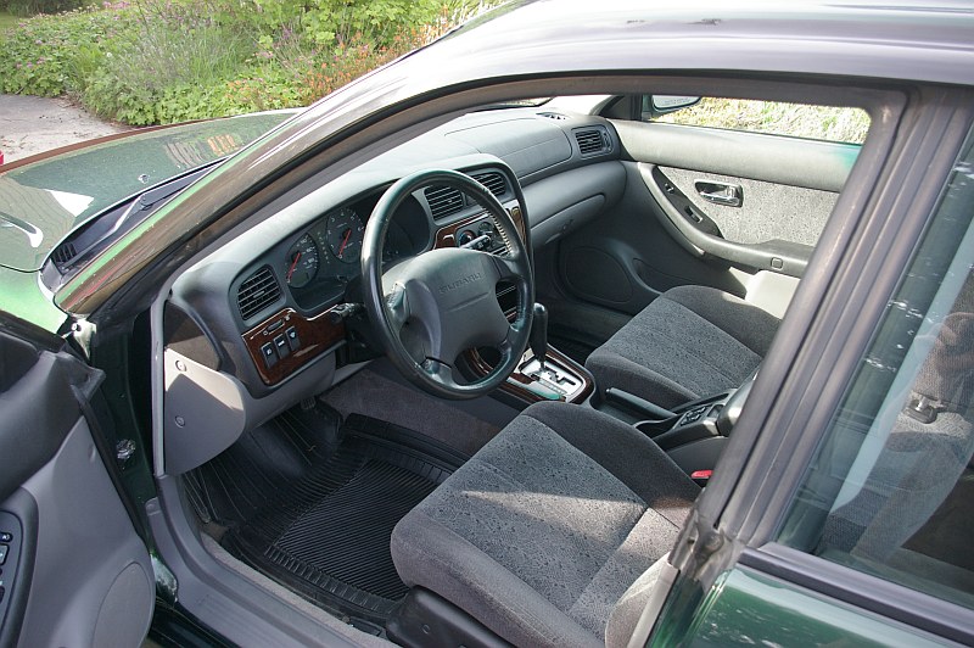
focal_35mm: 30
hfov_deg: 62.0
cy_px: 324
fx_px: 811
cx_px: 487
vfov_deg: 43.5
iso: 400
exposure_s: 1/60
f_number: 5.6
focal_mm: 20
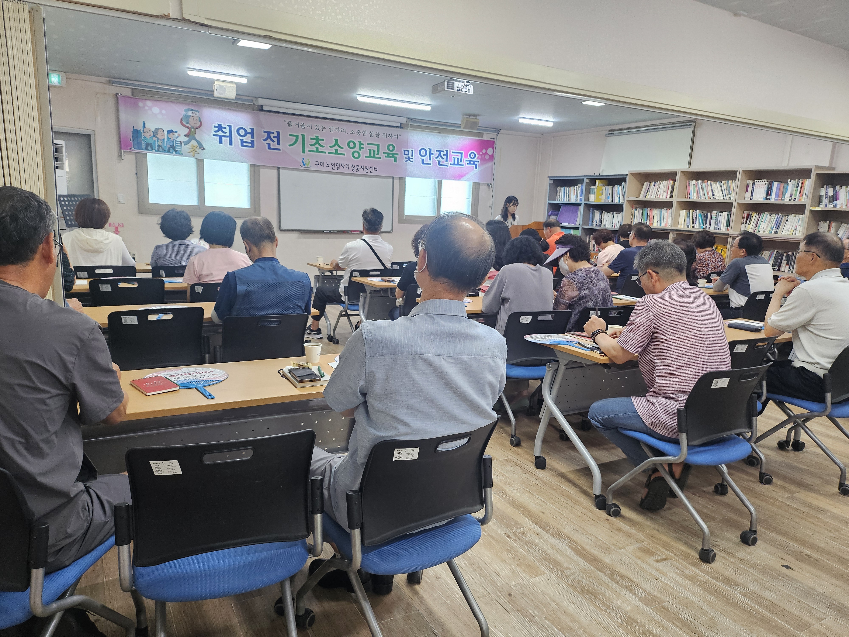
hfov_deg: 71.6
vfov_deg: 56.8
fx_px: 589
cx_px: 424
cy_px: 318
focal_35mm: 24
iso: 250
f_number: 1.8
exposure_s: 1/120
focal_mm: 5
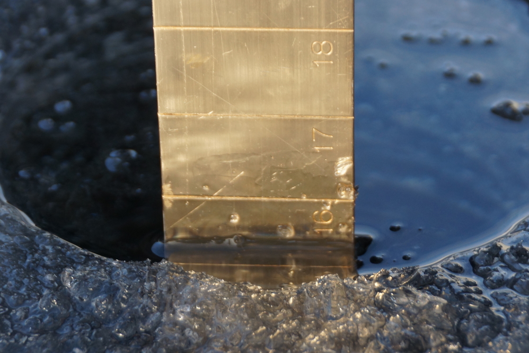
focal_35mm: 90
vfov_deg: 15.2
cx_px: 264
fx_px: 1323
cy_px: 176
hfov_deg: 22.6
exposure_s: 1/100
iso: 320
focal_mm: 60
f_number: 5
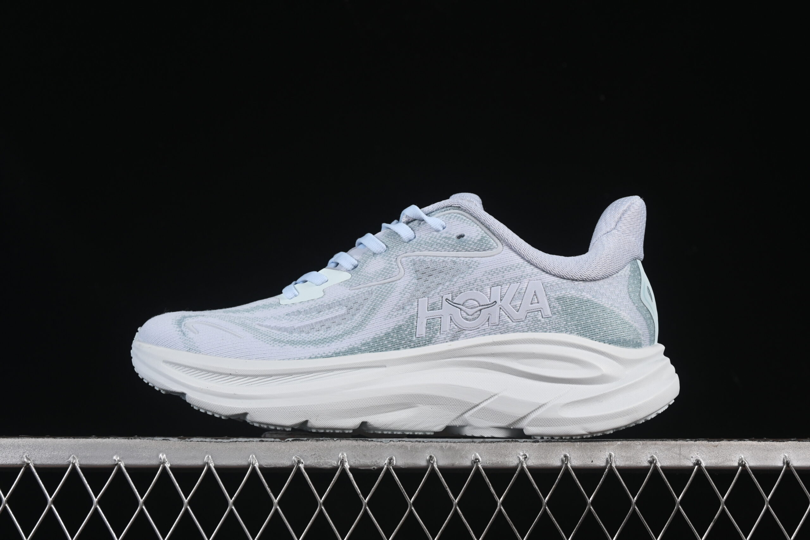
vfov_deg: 18.2
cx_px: 405
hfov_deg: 27.0
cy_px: 270
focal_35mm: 75
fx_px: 1687
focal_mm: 50
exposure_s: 1/80
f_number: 8
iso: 160
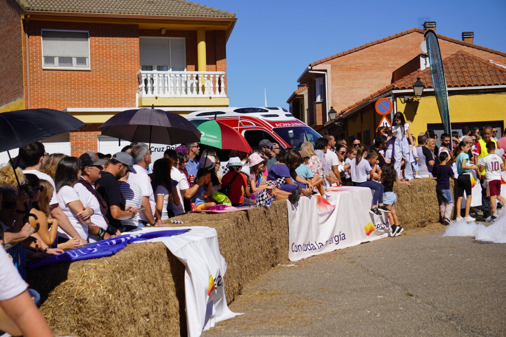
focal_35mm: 82
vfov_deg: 16.5
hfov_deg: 24.6
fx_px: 1159
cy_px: 168
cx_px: 253
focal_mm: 55
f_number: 5.6
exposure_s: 1/1250
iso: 100
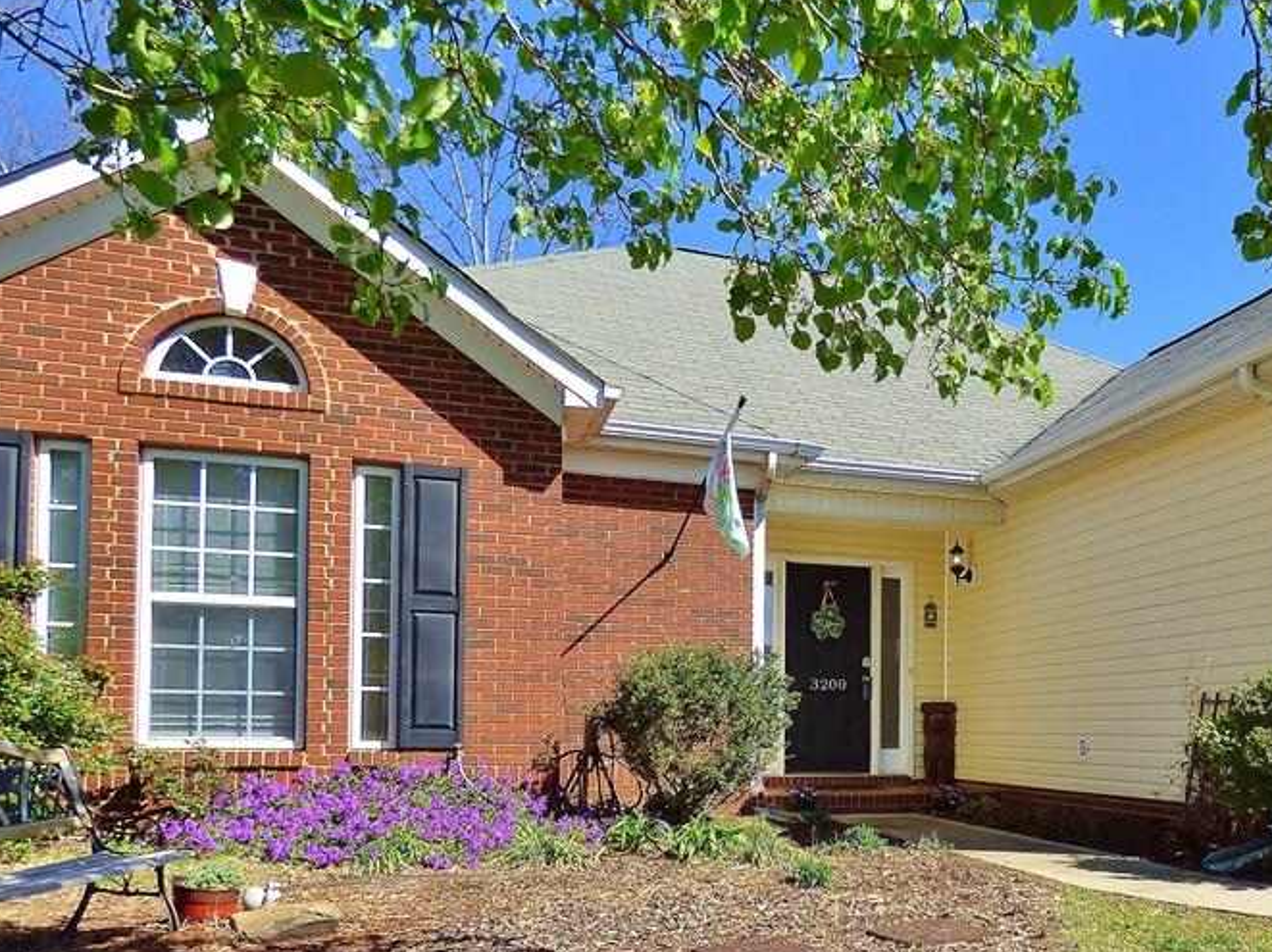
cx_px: 954
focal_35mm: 31
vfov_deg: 43.9
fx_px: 1139
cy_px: 715
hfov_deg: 55.6
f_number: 2.8
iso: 100
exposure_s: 1/1000
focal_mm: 3.58
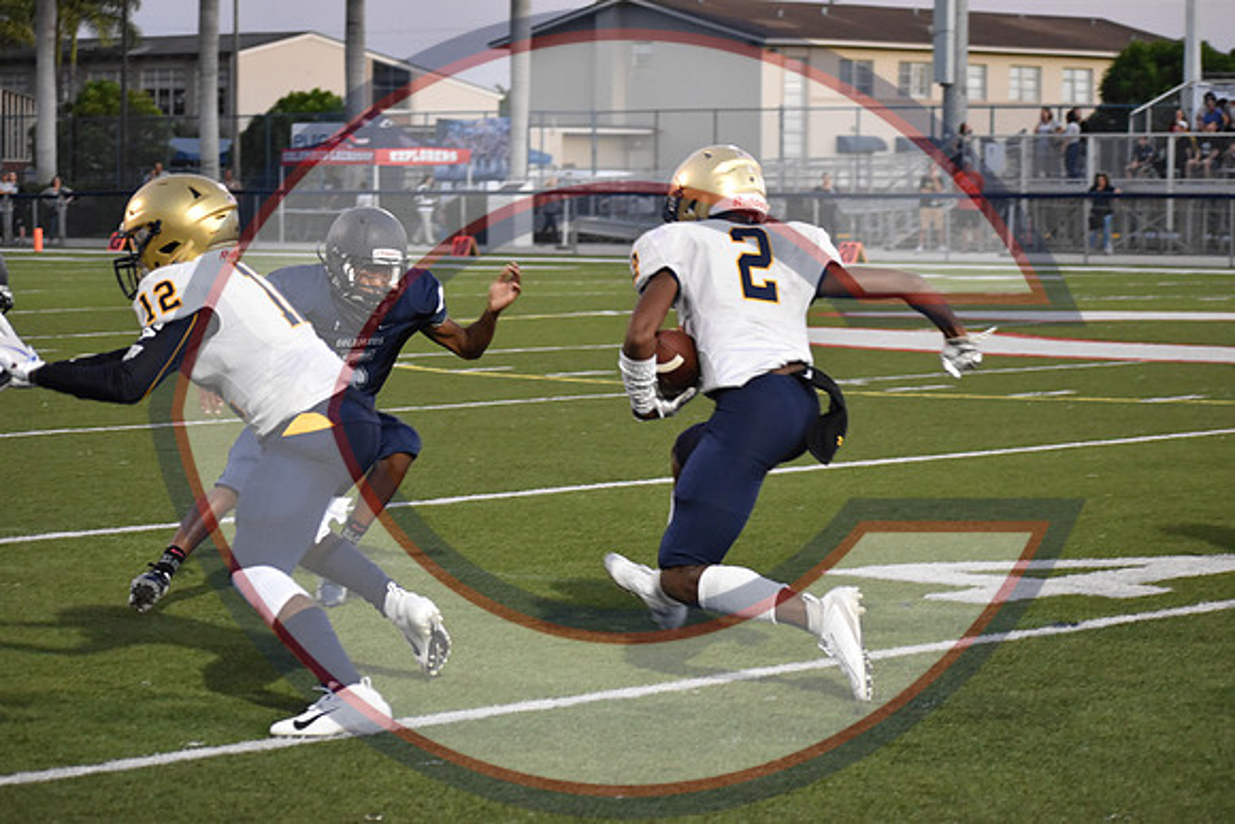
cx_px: 618
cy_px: 412
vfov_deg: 11.4
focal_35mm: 120
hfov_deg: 17.1
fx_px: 4117
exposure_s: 1/320
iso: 3200
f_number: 4.8
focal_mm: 80
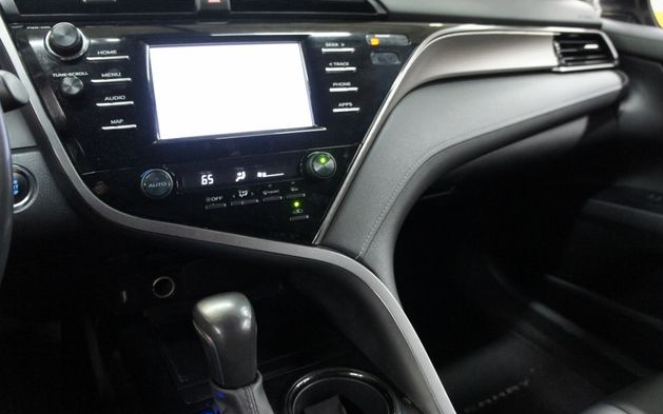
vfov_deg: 44.5
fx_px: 506
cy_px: 195
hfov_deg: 66.5
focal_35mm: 28
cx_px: 329
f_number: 3.5
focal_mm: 18
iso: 1600
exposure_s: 1/30
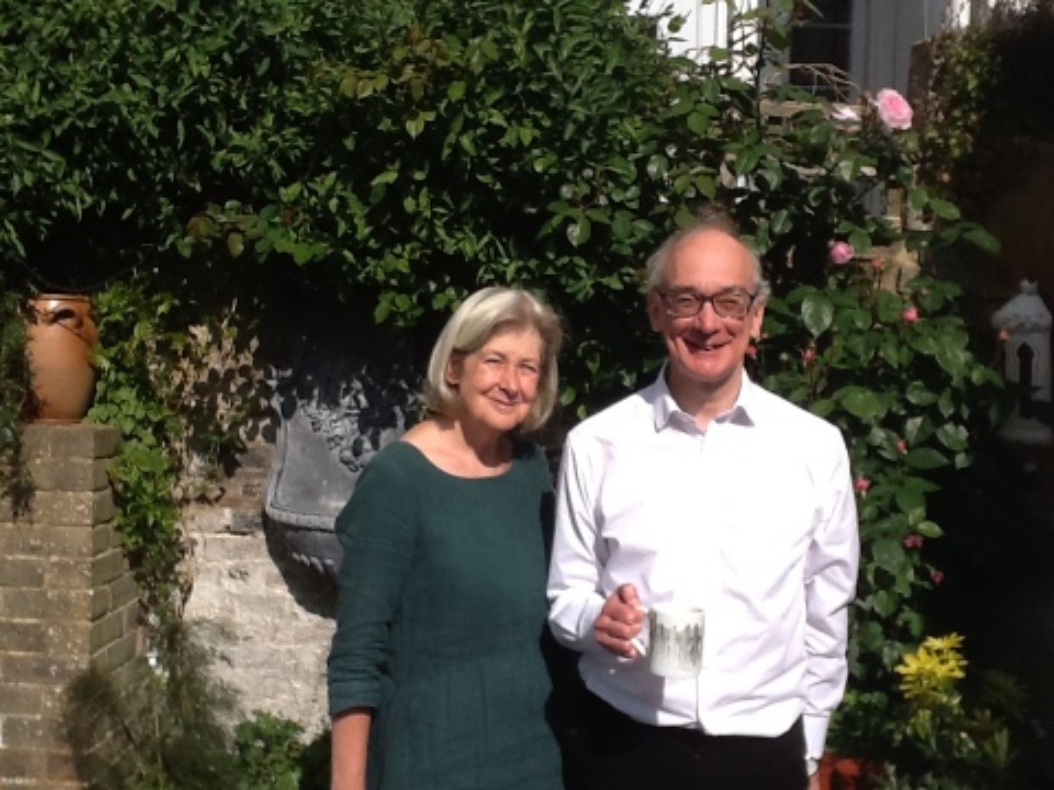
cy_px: 395
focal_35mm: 44
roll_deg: +1.5
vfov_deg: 32.9
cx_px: 527
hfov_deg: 42.9
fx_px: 1340
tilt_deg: -6.3
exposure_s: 1/2058
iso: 40
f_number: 2.4
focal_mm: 2.03
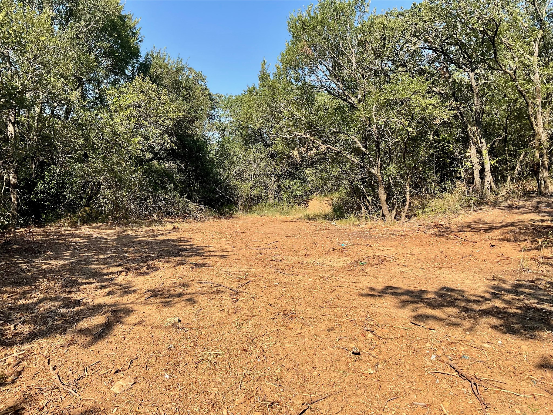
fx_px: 463
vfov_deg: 48.2
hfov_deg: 61.7
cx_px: 276
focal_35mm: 29
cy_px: 208
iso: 16
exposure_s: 1/1035
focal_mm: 3
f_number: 1.8
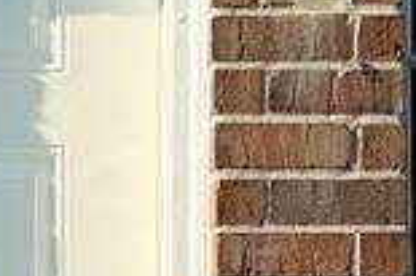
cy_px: 305
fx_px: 1905
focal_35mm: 165
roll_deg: +0.5
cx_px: -40
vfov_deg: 8.2
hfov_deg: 12.3
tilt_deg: +4.4
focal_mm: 6.76
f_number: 1.78
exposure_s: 1/3425
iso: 80
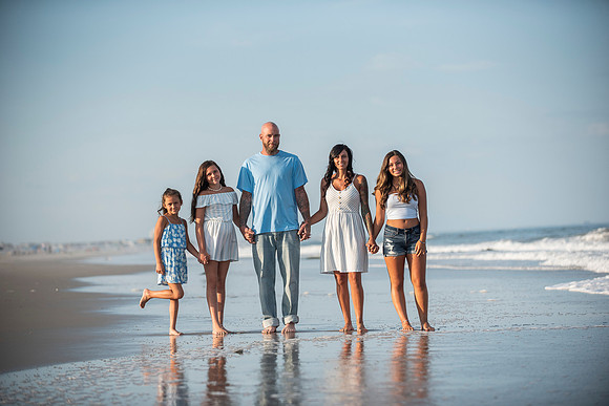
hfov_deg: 17.1
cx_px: 304
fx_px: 2030
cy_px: 203
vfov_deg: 11.4
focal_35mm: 120
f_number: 3.2
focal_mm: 120
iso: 250
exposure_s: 1/4000
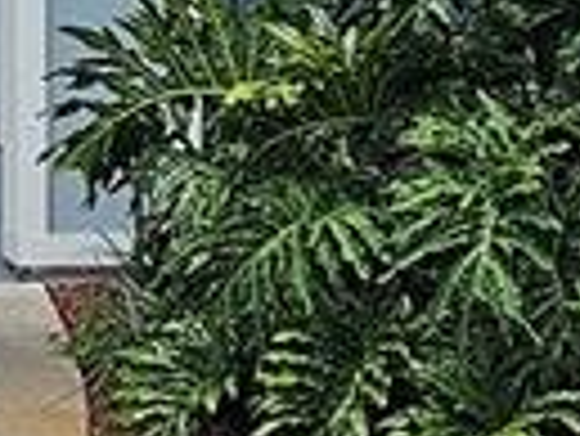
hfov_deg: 10.6
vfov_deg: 7.8
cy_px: -405
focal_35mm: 182
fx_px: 3052
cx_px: -211
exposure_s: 1/1030
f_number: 1.7
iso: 20
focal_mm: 6.3
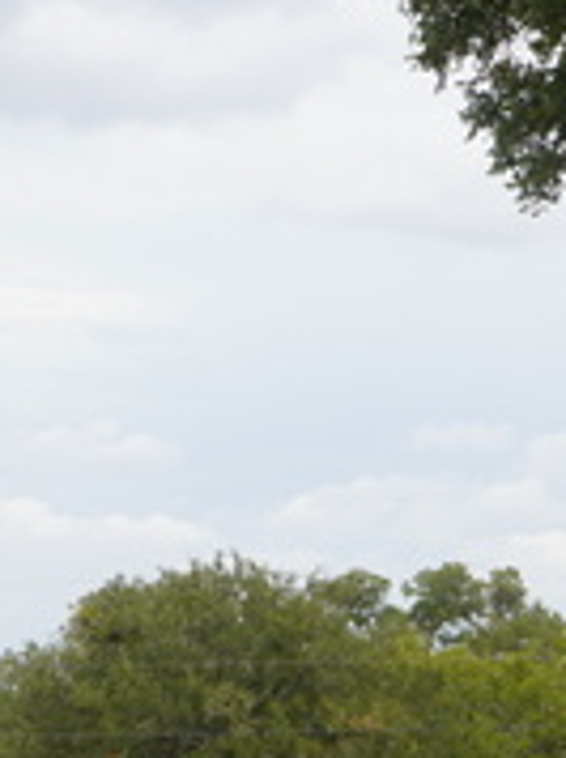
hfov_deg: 8.7
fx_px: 3715
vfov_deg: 11.6
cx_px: 230
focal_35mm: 170
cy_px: 664
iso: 100
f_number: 10
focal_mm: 49
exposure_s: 1/125
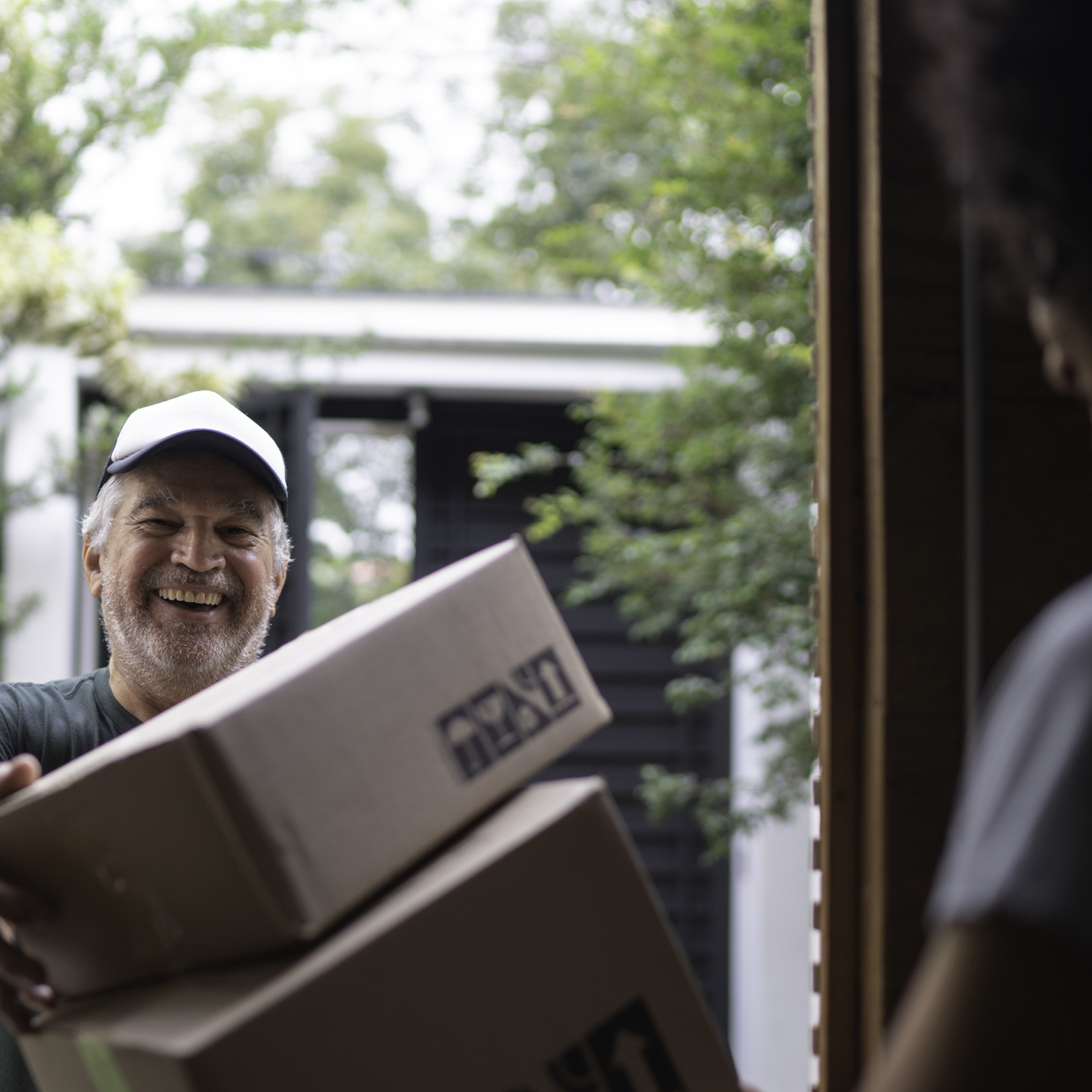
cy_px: 597
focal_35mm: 51
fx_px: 1820
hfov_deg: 33.2
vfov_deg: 33.4
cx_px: 403
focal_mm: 35
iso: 160
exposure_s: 1/200
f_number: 1.6
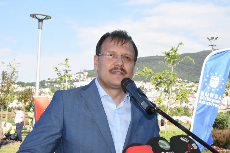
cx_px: 115
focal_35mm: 60
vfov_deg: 22.6
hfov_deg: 33.4
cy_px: 76
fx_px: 383
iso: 2500
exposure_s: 1/250
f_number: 29
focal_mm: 40
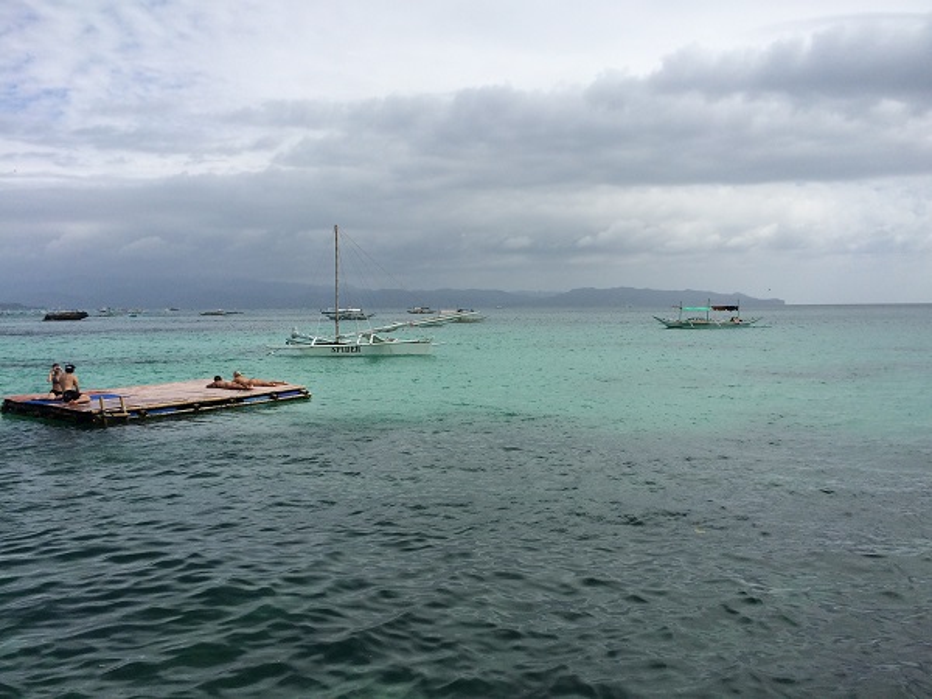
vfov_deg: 48.2
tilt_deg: -3.0
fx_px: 781
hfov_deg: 61.7
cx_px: 466
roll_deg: +0.8
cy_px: 350
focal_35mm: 29
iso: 32
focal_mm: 4.15
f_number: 2.2
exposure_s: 1/3731
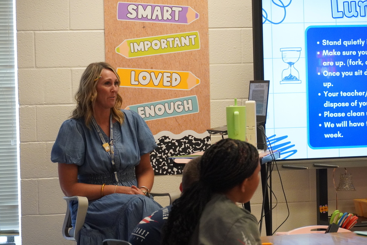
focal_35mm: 157
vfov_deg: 8.8
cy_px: 128
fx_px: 1596
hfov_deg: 13.1
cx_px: 193
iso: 5000
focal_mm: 99
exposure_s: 1/160
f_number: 5.6
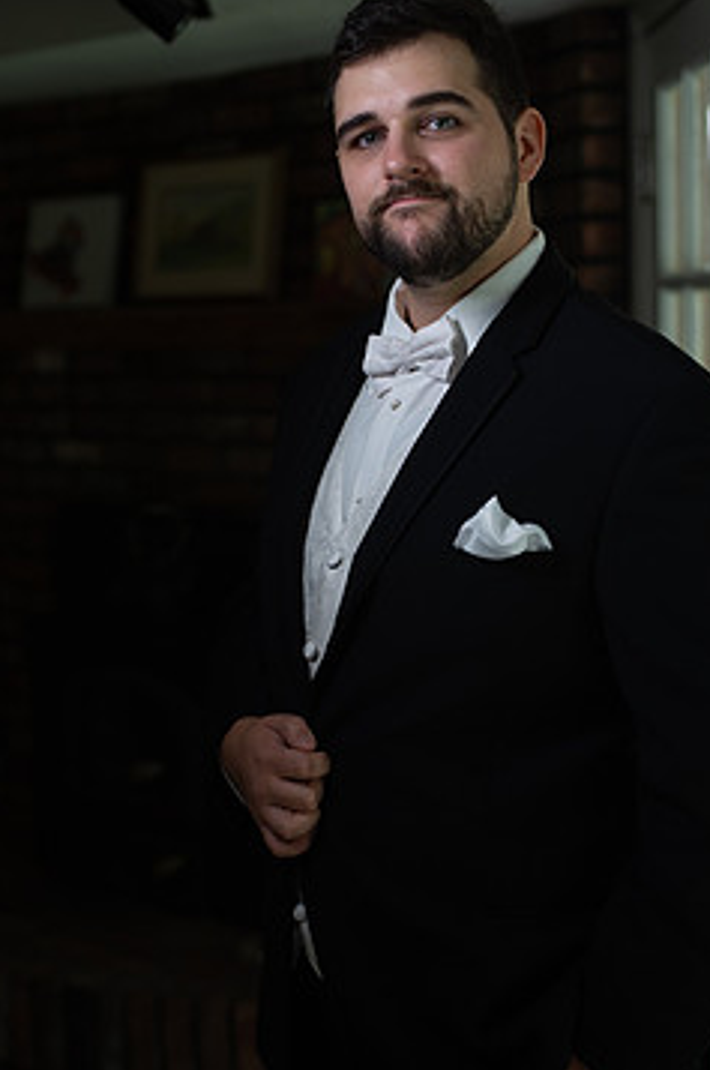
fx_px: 1869
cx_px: 409
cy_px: 569
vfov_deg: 31.9
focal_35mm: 63
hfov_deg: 21.5
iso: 1000
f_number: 2.8
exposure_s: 1/400
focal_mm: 50
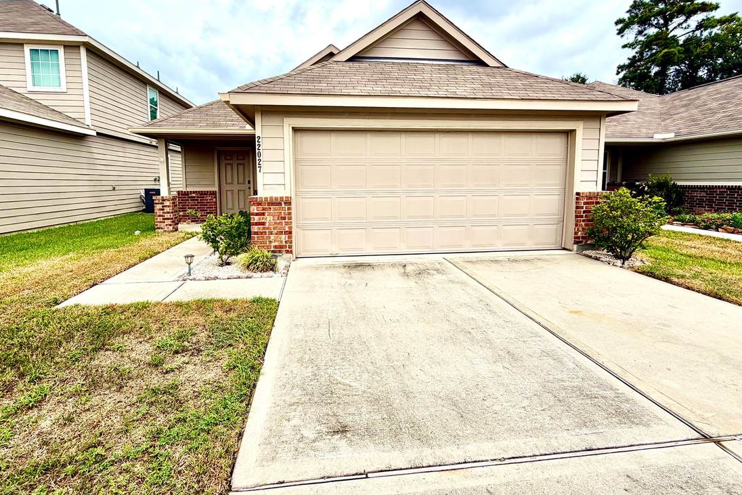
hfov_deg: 93.2
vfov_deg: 70.0
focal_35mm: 17
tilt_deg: -5.0
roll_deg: +0.4
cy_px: 210
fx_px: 350
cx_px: 358
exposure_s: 1/830
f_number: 2.2
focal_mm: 2.22
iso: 20
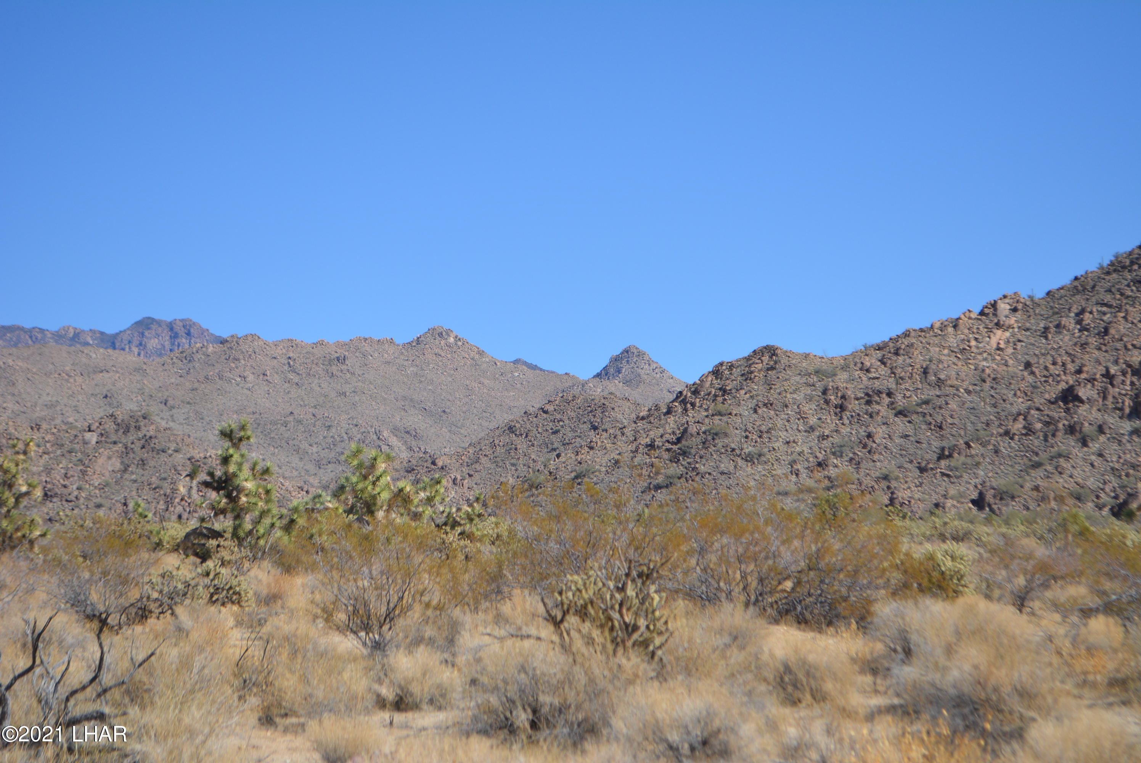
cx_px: 570
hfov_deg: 24.6
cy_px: 382
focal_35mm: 82
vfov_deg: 16.6
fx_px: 2617
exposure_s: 1/1600
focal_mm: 55
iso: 400
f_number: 7.1
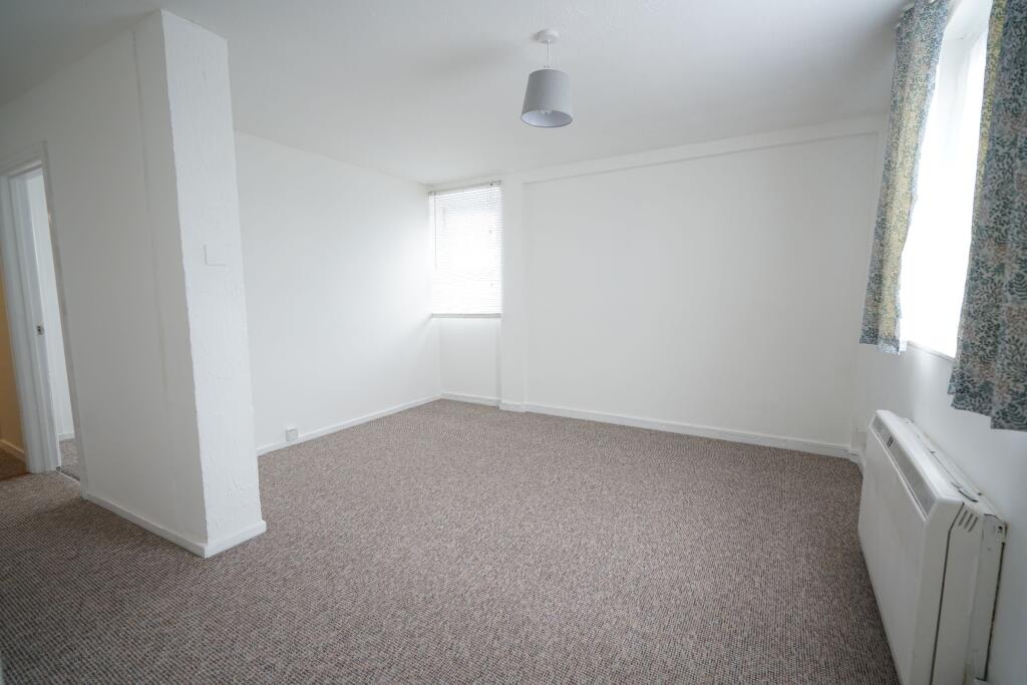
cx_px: 514
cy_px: 342
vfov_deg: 73.8
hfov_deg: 96.7
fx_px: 456
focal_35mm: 16
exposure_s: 1/20
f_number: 4
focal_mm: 16
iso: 400
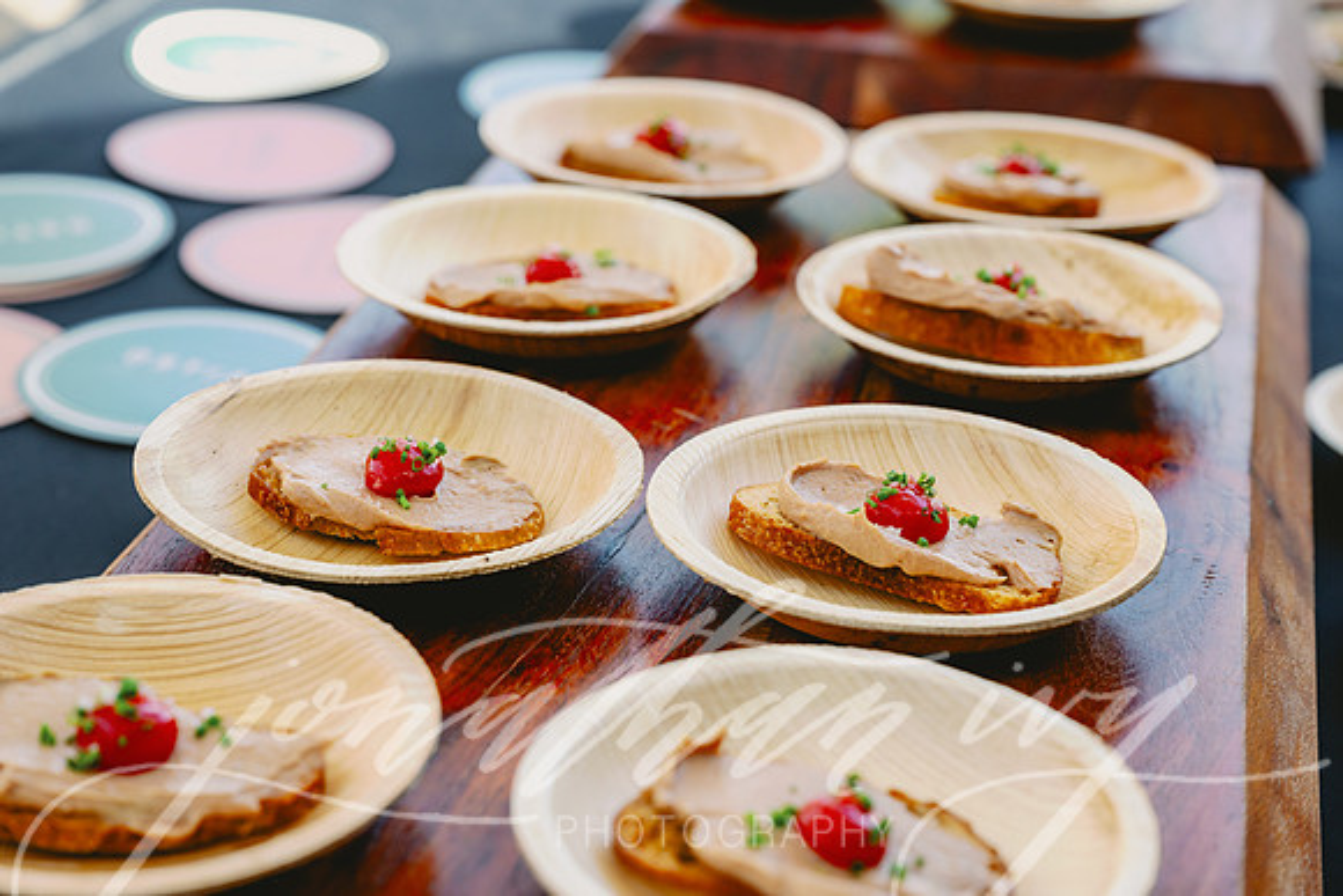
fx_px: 2612
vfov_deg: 19.5
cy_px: 448
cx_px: 672
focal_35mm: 70
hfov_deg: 28.8
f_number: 7.1
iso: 250
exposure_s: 1/200
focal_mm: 70
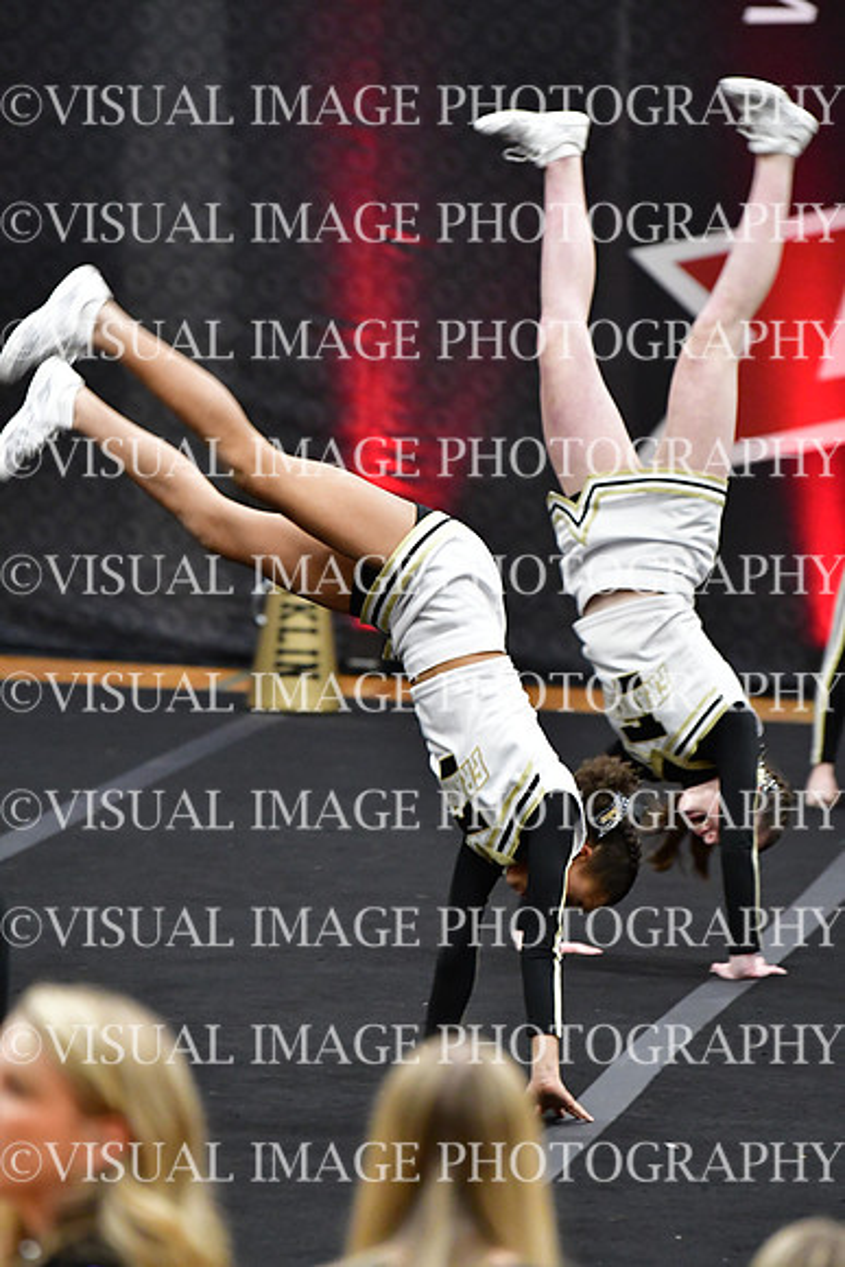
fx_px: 9746
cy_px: 634
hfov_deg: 5.0
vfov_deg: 7.4
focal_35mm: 277
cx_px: 422
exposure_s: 1/500
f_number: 3.2
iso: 5000
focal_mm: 185
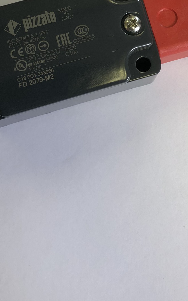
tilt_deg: -78.6
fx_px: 467
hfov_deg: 22.6
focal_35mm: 57
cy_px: 46
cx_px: 132
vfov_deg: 34.2
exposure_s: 1/50
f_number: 1.8
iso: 32
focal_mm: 3.99
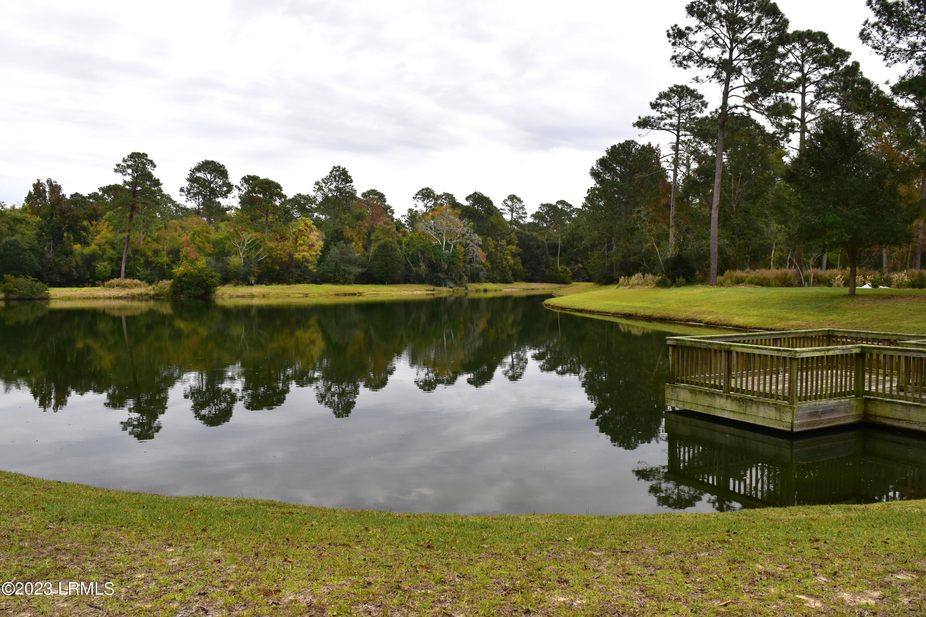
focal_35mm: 27
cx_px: 463
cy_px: 308
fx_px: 694
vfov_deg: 47.9
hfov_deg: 67.4
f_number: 10
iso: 400
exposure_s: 1/200
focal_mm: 18
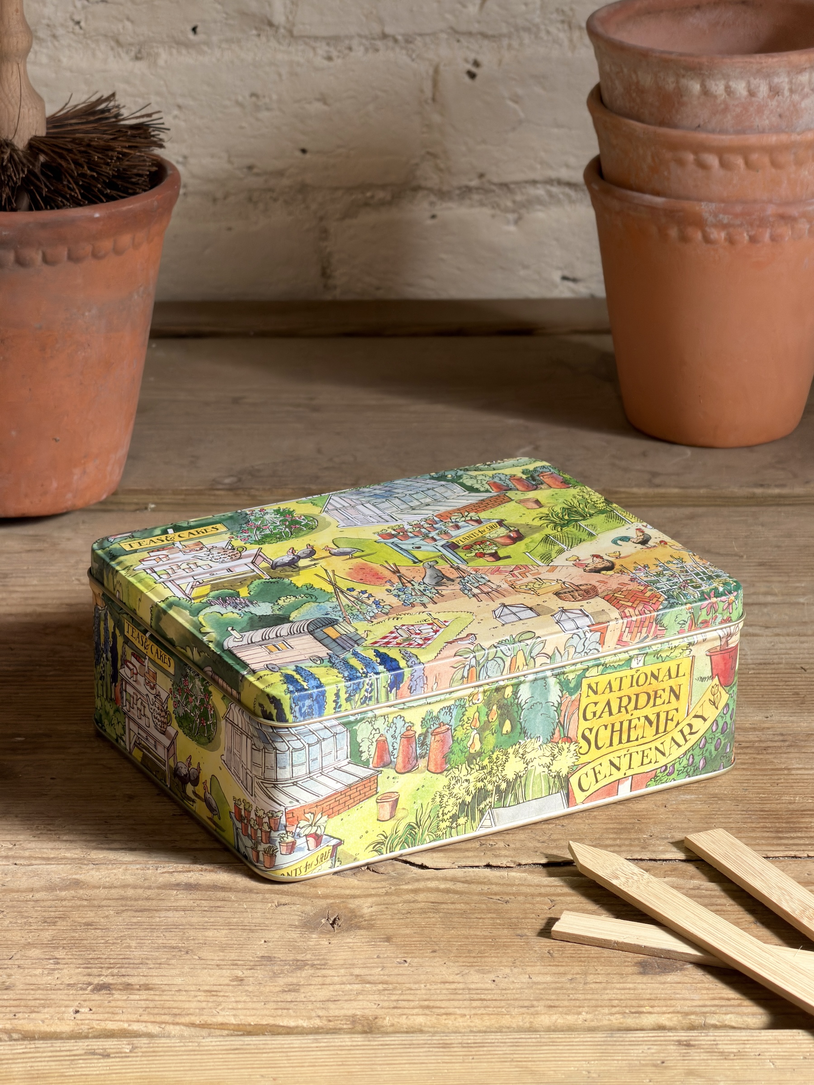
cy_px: 542
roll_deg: +0.7
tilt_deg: -22.7
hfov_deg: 14.8
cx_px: 407
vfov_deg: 19.6
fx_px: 3135
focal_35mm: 100
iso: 40
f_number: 2.8
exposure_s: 1/121
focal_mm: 16.89
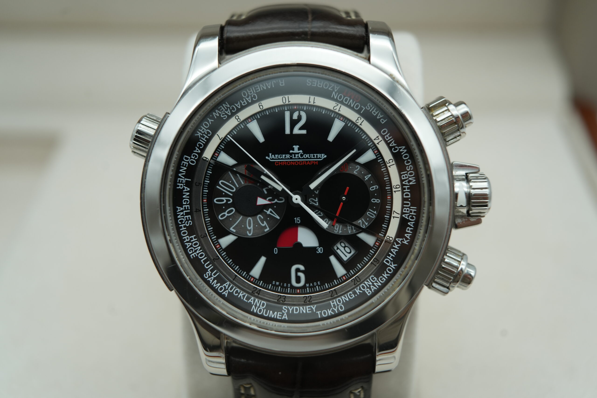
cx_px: 298
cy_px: 199
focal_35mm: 35
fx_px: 580
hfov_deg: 54.4
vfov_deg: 37.9
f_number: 5
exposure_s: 1/250
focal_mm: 35
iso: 400
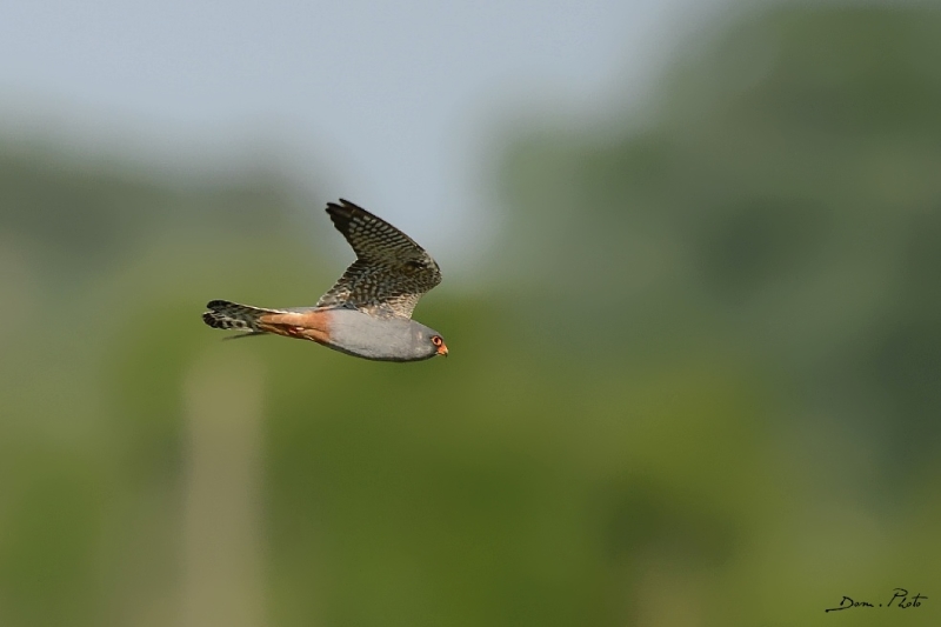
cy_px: 314
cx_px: 470
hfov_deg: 4.1
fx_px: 13066
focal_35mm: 500
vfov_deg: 2.7
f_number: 4.5
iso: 200
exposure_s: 1/2000
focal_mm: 500
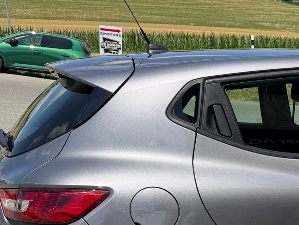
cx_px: 355
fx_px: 561
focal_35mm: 65
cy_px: 245
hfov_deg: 26.6
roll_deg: +1.7
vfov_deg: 21.5
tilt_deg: -17.1
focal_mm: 6.76
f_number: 1.78
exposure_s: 1/4405
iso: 80
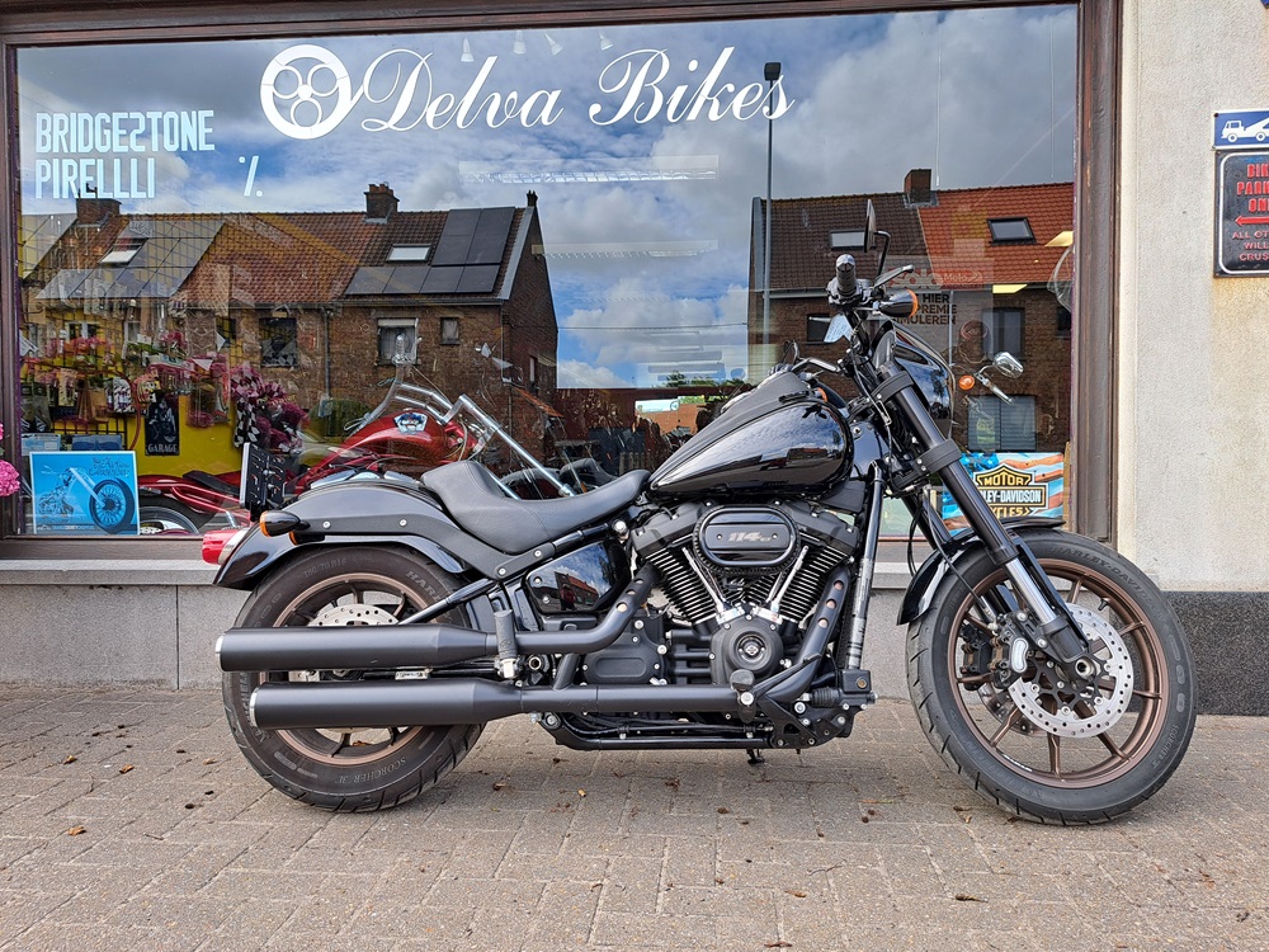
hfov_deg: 71.6
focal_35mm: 24
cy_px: 476
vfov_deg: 56.8
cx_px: 634
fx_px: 880
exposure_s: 1/202
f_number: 1.8
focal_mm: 5.23
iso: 50
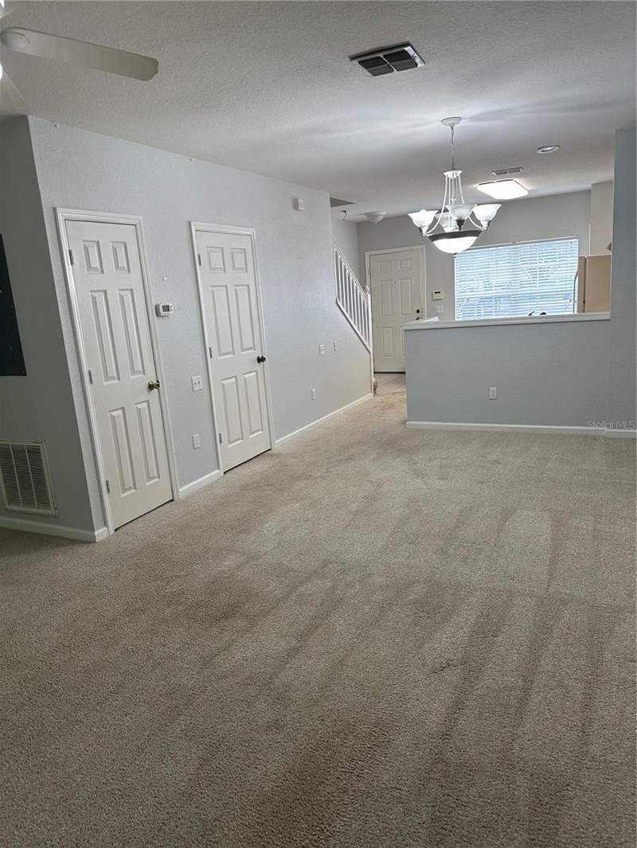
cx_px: 318
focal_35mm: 24
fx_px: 589
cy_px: 424
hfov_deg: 56.8
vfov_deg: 71.6
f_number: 1.78
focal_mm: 6.86
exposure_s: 1/120
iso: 125
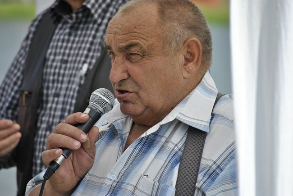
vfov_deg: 4.6
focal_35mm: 300
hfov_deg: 6.9
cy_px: 98
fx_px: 2444
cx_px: 146
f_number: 5.6
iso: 200
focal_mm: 200
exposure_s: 1/640
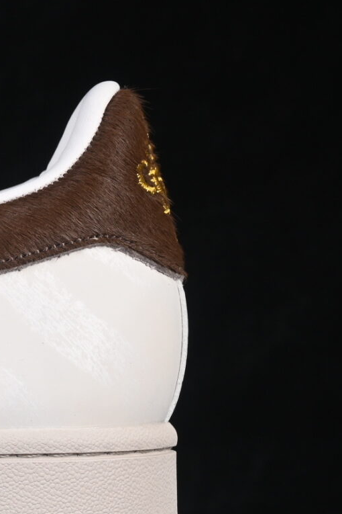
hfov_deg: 5.3
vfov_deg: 8.2
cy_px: 216
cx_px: -412
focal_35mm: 251
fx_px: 3576
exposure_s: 1/80
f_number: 8
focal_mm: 50
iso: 160
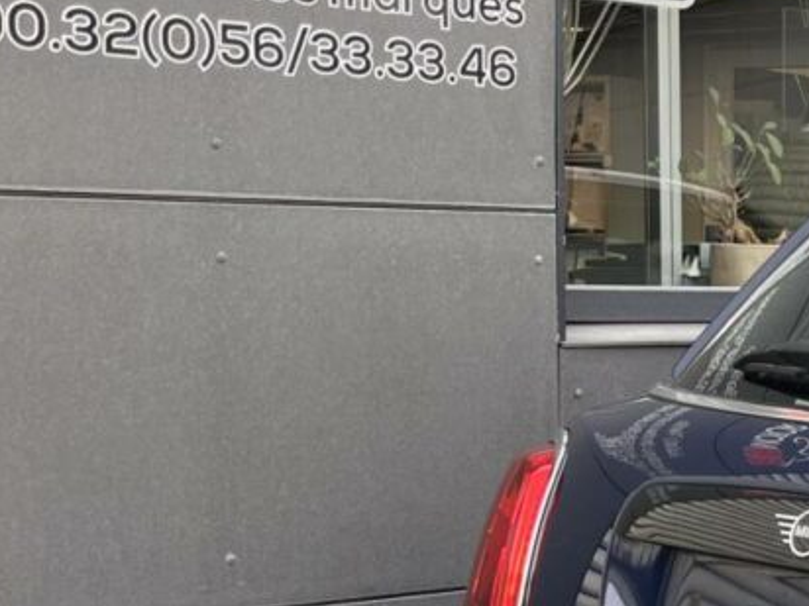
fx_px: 2267
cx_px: 1174
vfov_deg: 15.2
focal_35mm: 97
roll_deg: -0.6
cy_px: 451
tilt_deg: -5.4
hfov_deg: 18.2
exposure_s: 1/233
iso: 40
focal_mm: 5.1
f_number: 1.6
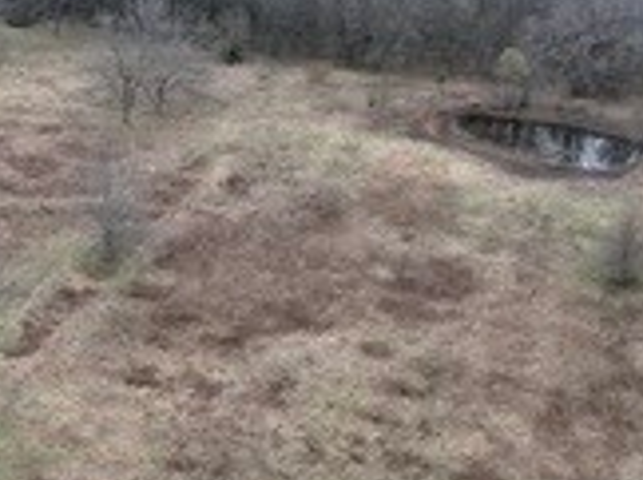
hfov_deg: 19.4
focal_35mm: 95
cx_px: -139
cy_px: 476
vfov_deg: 15.3
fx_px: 1762
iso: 100
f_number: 1.7
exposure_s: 1/40
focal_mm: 6.72
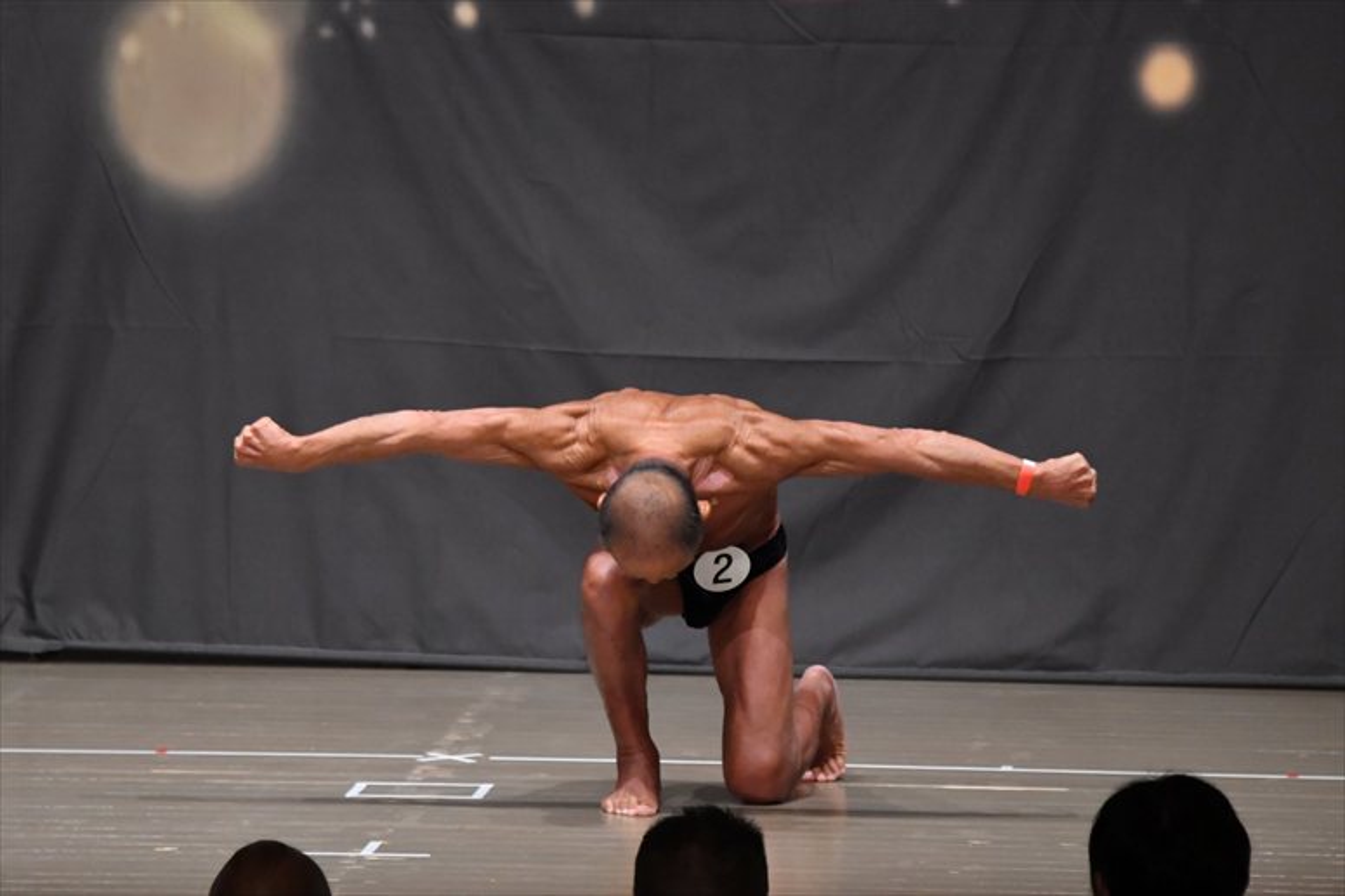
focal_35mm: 285
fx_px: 10643
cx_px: 672
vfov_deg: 4.8
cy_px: 448
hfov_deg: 7.2
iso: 6400
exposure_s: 1/400
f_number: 5.6
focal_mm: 190
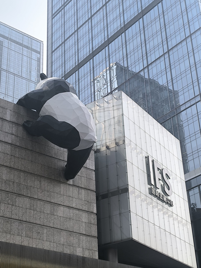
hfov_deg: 23.3
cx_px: 100
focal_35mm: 63
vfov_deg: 30.7
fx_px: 488
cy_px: 134
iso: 50
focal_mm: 6.14
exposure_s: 1/1111
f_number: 1.65
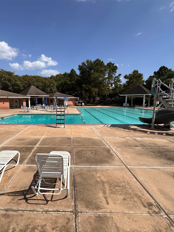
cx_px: 65
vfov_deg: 84.7
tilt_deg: -7.8
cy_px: 118
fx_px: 127
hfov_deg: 67.6
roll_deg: +0.2
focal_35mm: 19
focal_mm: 2.22
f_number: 2.2
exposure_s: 1/3040
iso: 40
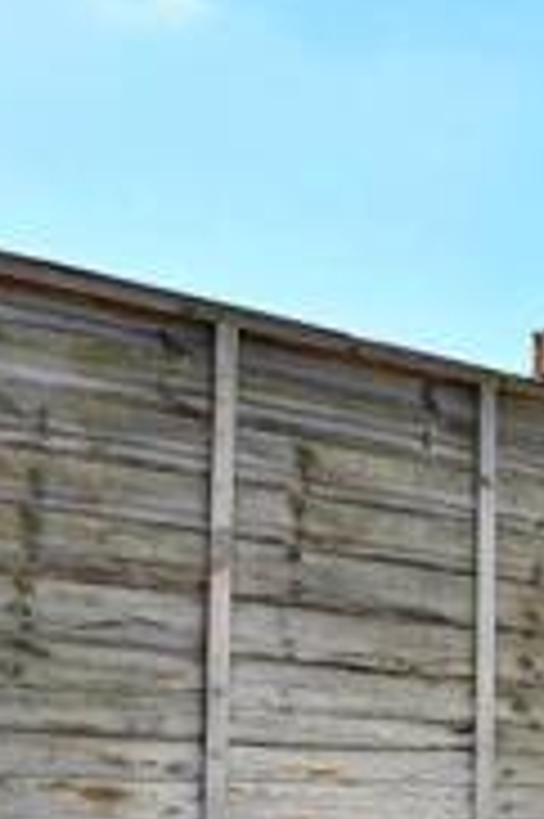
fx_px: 1226
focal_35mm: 54
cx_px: 1344
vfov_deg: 34.0
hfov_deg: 14.5
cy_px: 801
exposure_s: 1/200
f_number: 14
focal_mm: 10
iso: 200
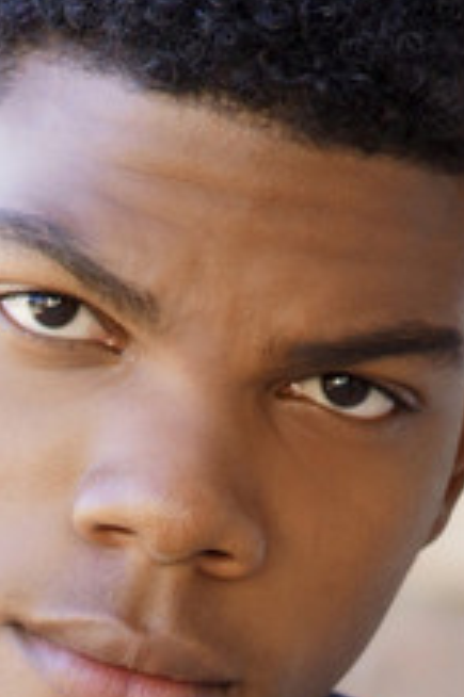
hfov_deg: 3.3
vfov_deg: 4.9
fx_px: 8094
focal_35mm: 418
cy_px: 467
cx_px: 170
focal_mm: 135
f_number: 4
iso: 400
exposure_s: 1/250
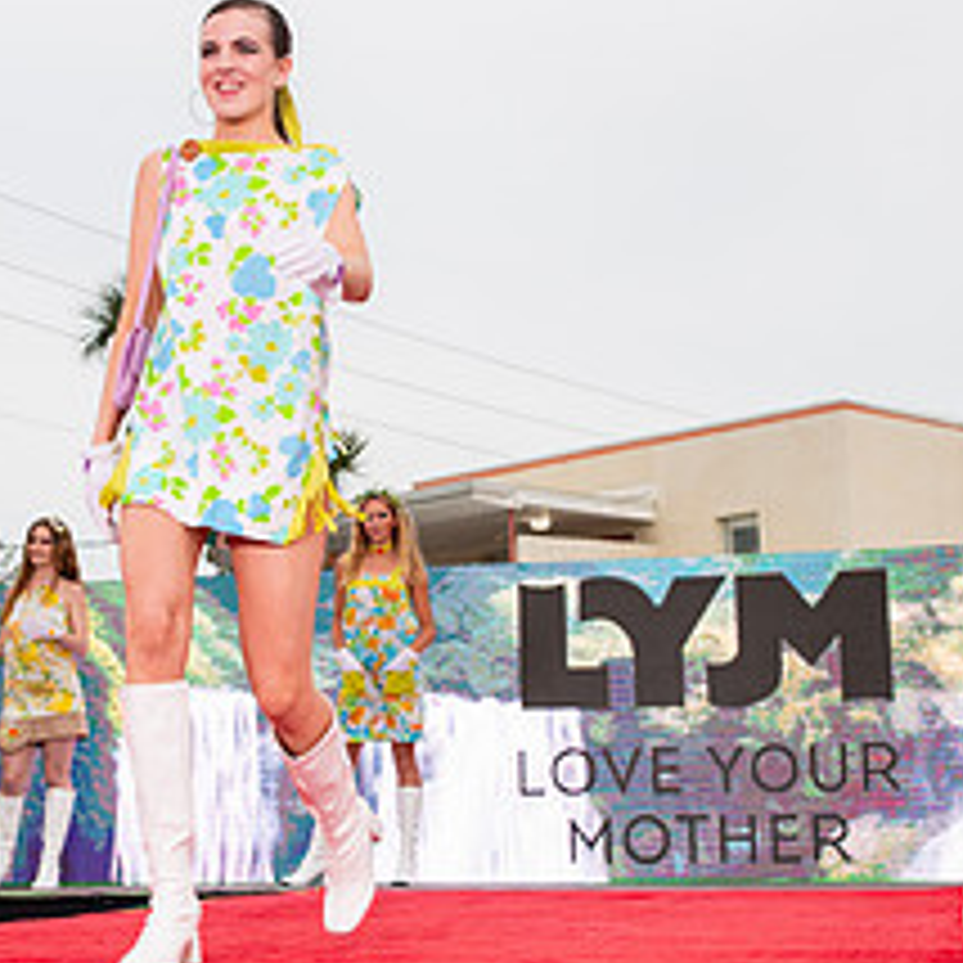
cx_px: 378
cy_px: 423
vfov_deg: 23.0
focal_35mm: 75
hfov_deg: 23.0
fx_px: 2361
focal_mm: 35
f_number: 5
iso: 500
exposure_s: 1/320
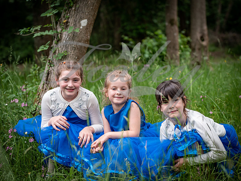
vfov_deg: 17.2
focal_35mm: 86
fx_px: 599
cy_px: 90
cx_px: 120
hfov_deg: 22.8
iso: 100
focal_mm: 43
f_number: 1.8
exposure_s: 1/60
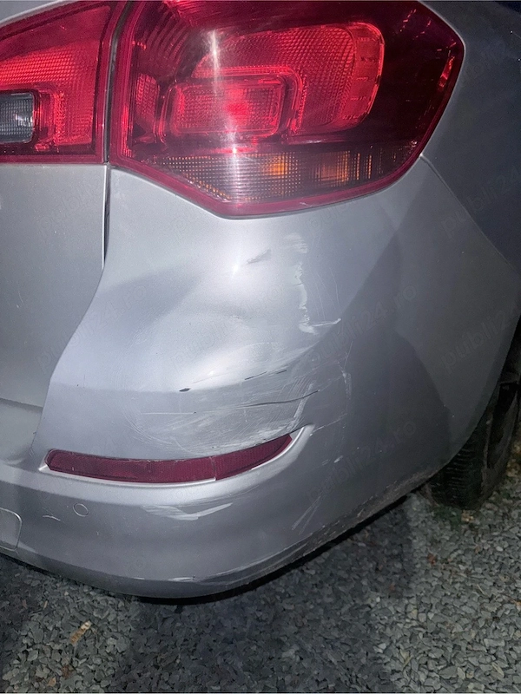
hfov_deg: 56.8
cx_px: 260
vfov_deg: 71.6
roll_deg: +1.2
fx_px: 482
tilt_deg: -26.0
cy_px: 347
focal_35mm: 24
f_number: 1.78
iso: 50
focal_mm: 6.76
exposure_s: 1/10
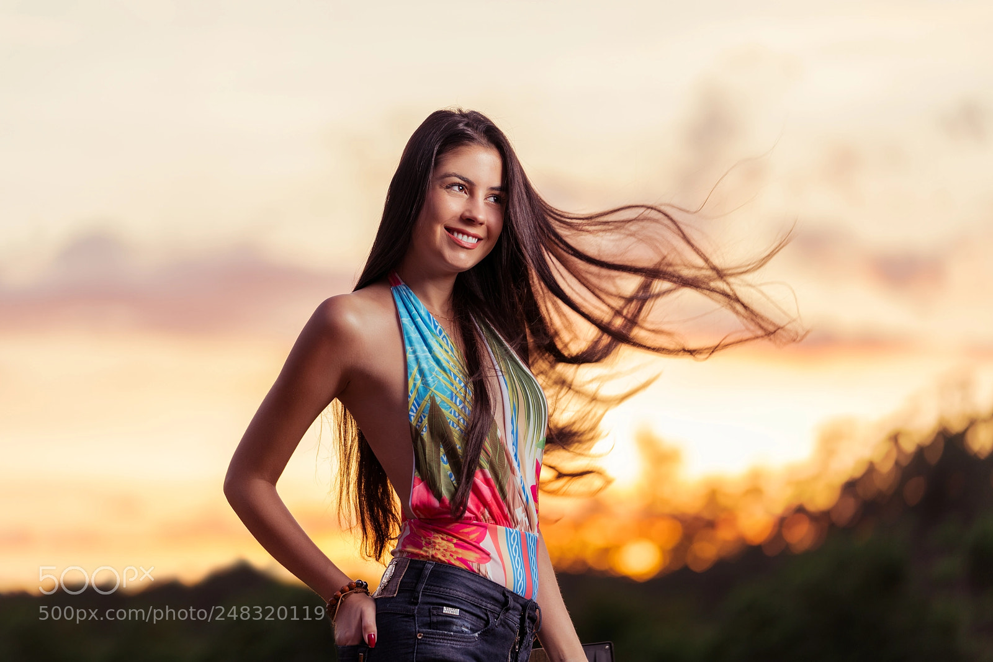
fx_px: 3613
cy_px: 331
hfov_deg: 15.6
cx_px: 496
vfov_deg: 10.5
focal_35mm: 131
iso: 160
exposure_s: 1/200
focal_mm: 131
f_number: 2.8
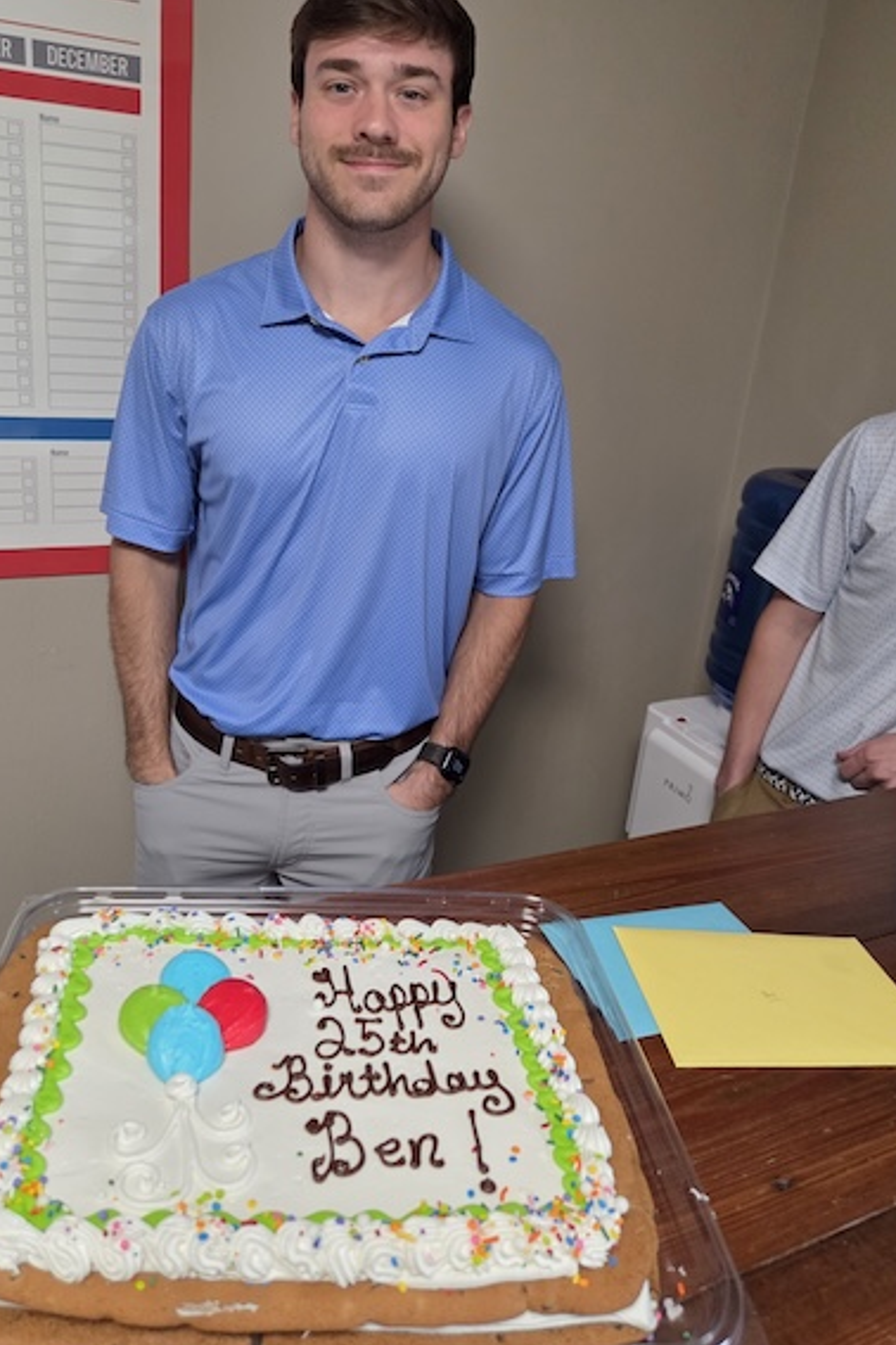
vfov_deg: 67.3
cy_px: 626
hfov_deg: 47.8
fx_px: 1008
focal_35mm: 27
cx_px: 391
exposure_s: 1/120
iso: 400
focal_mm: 5.4
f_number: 1.8
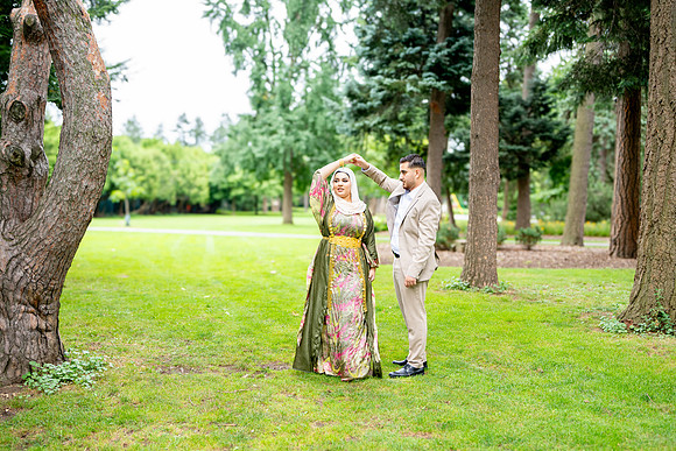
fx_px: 657
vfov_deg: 37.9
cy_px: 226
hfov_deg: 54.4
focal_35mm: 35
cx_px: 338
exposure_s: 1/500
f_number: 2
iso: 200
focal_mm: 35
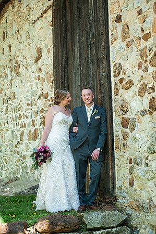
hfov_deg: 17.0
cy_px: 117
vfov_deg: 25.4
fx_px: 521
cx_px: 78
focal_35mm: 80
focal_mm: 80
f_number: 3.2
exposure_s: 1/320
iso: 160
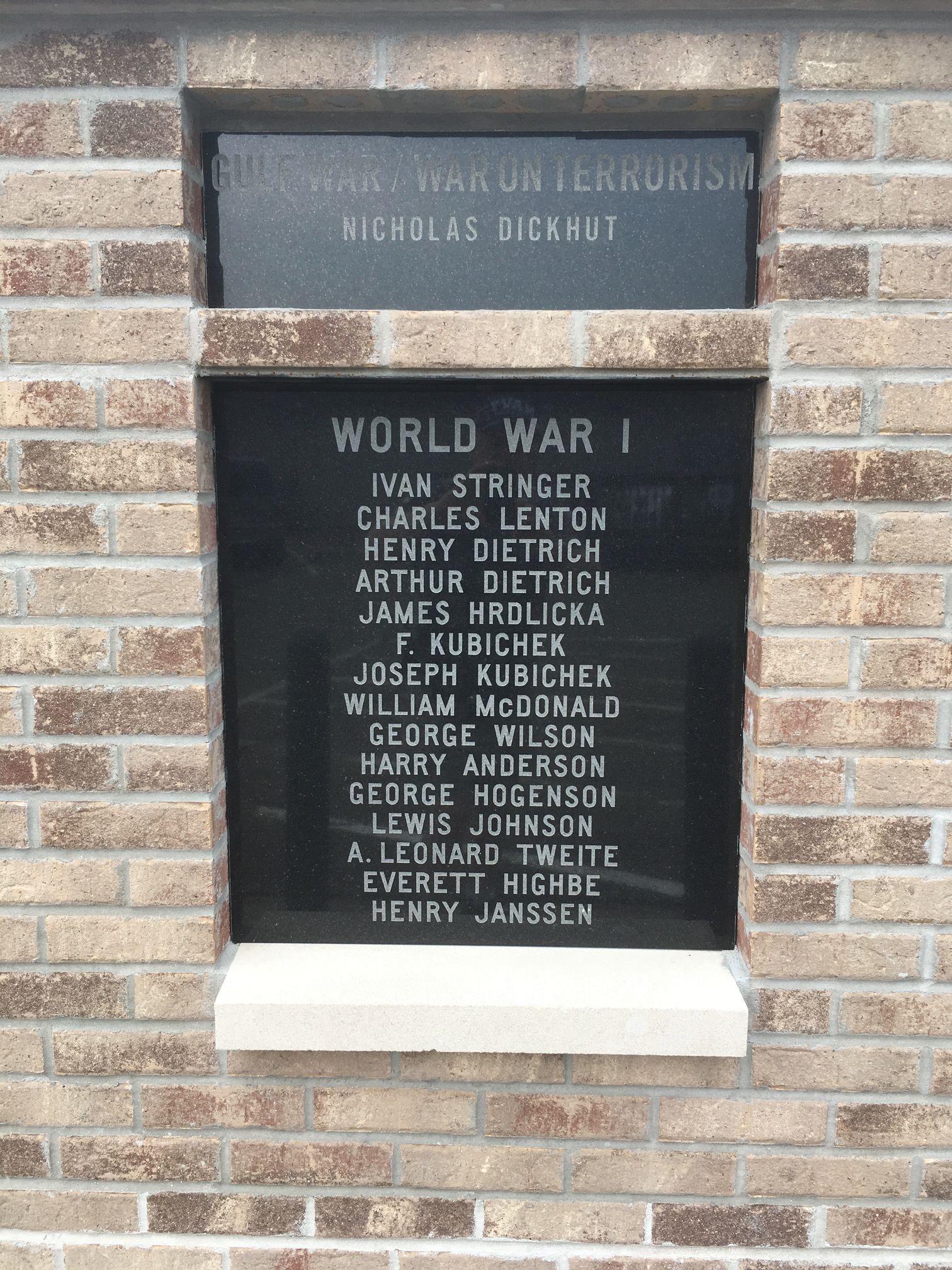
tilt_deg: -9.9
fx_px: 1063
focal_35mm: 29
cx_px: 476
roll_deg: -0.1
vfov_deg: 61.7
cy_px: 635
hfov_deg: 48.2
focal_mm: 4.15
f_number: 2.2
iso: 25
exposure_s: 1/269
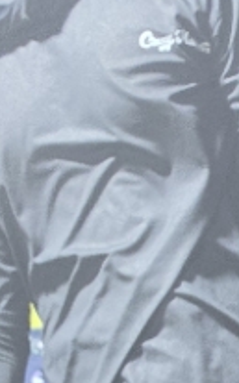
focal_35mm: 151
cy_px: 1086
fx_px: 1577
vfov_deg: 10.5
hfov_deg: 7.6
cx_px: 717
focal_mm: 6.5
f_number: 1.4
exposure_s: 1/120
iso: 640
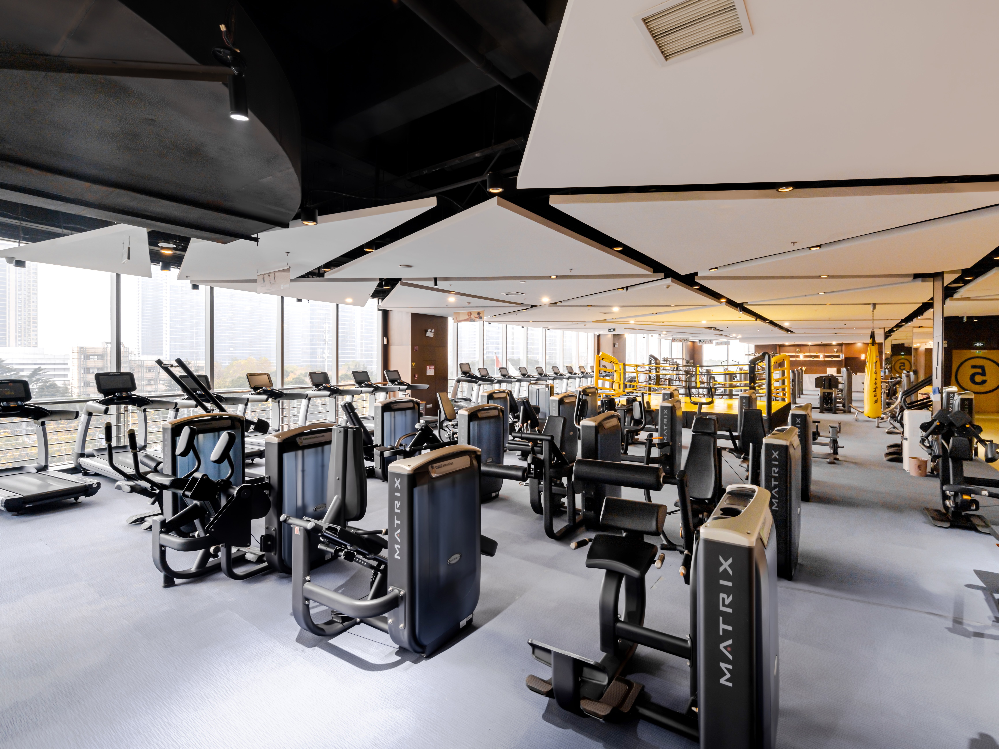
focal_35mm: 16
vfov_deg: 78.1
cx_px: 527
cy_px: 368
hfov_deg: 94.4
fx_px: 462
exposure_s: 1/4
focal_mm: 14
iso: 100
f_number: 9
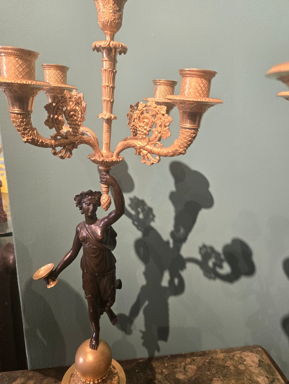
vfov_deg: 71.6
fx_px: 267
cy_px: 198
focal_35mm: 24
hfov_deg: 56.8
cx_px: 145
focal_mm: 5.4
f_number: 1.8
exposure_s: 1/100
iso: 250
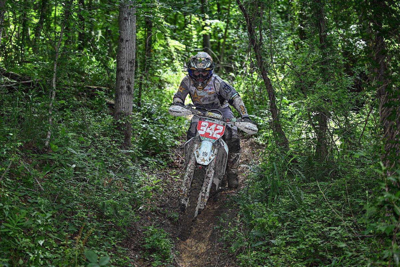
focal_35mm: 88
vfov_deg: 15.5
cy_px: 134
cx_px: 200
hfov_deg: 23.1
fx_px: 978
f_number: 2.8
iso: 1600
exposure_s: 1/1250
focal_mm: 88
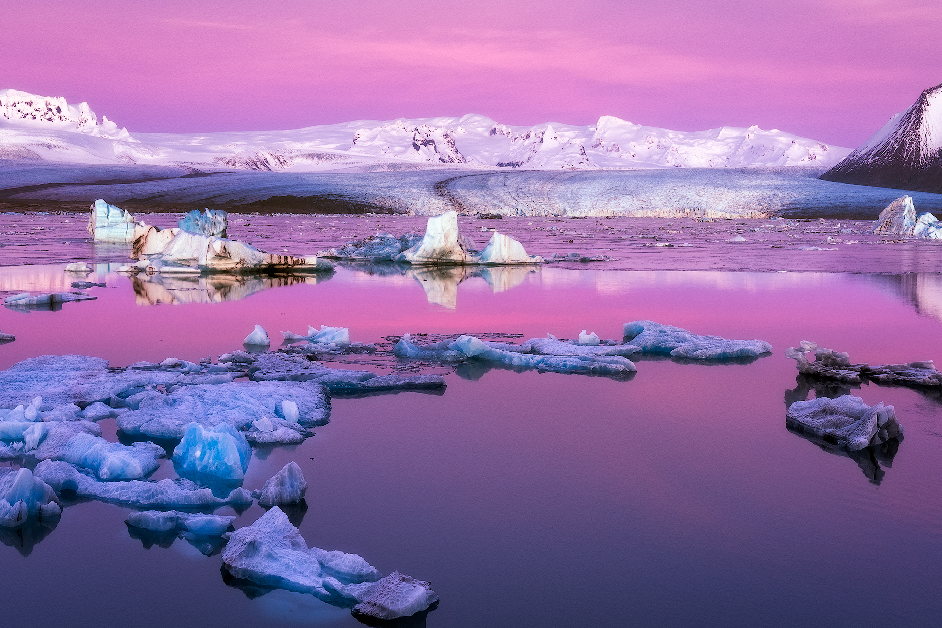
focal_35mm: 33
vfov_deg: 40.0
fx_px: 863
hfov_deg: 57.2
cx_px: 478
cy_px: 301
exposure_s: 1/4
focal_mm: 30
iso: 64
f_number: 11
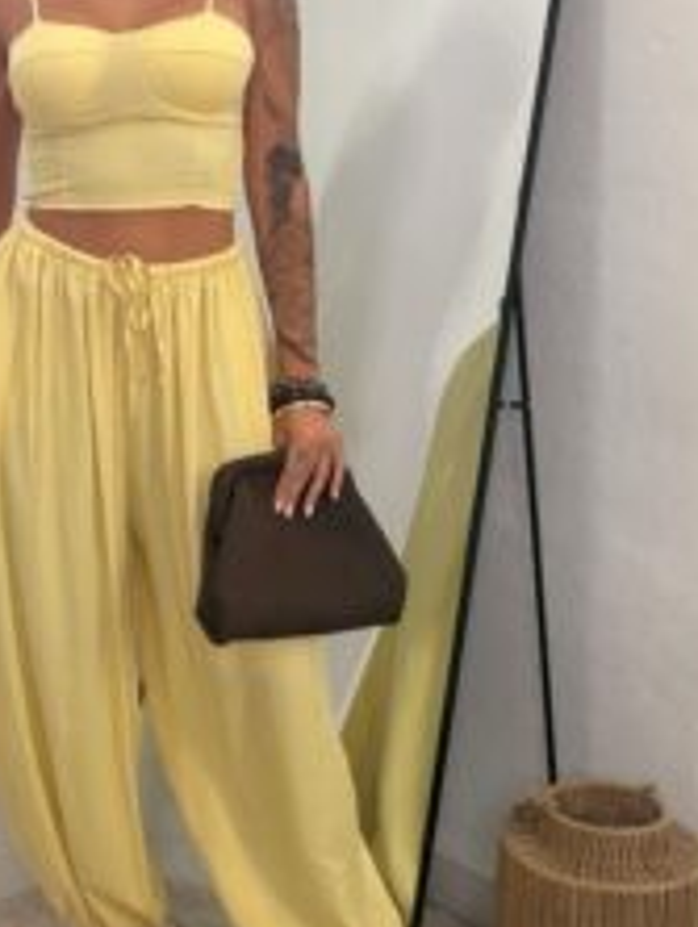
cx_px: 167
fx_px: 1449
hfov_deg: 26.7
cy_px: 330
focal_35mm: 54
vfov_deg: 35.3
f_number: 1.9
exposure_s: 1/112
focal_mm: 2.71
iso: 80
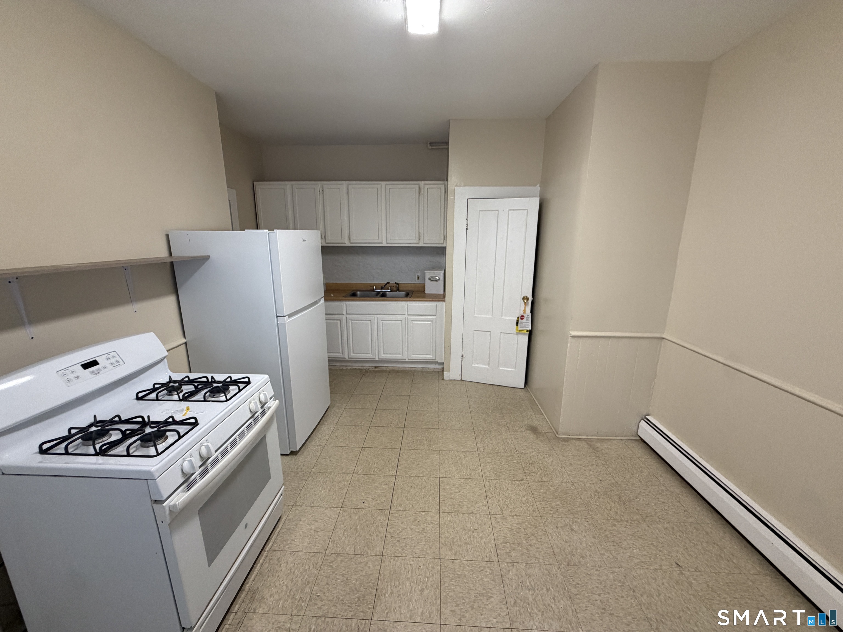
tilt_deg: -11.9
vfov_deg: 85.7
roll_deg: -0.1
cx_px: 422
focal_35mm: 14
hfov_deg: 102.1
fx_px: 341
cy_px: 316
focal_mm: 2.22
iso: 250
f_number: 2.2
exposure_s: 1/120
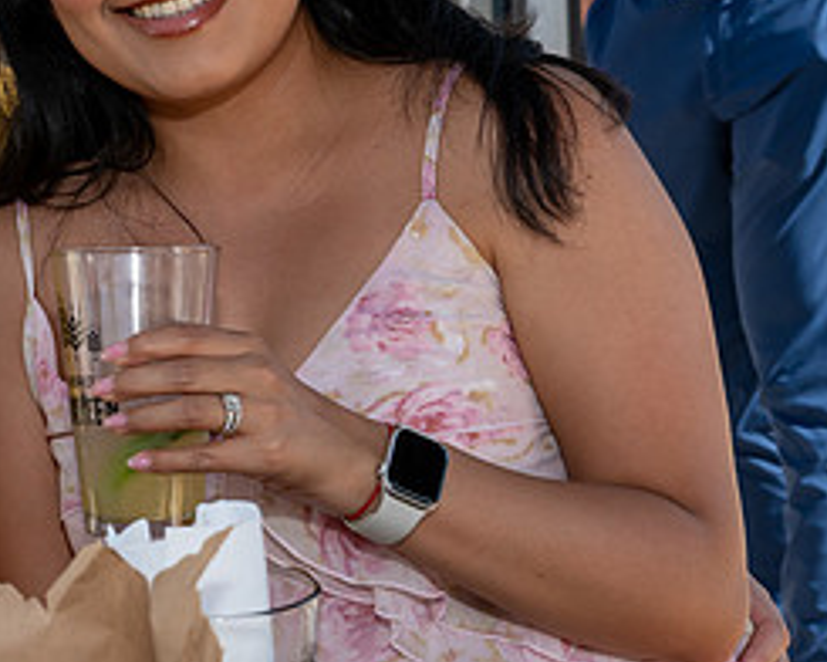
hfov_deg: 15.6
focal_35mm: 120
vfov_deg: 12.8
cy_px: 229
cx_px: -58
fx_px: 2937
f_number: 7.1
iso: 250
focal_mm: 40
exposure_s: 1/250
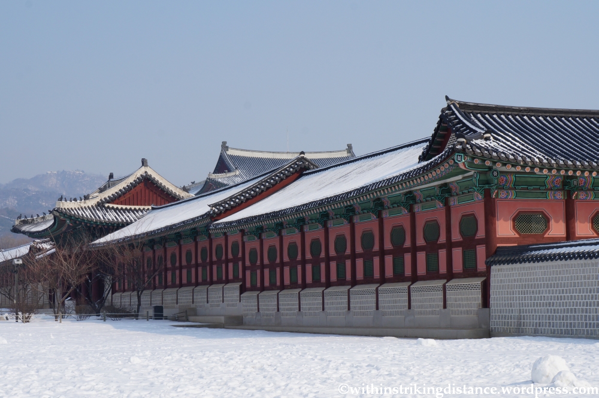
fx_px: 1371
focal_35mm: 82
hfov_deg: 24.6
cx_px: 300
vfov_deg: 16.5
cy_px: 199
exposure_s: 1/320
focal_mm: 55
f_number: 13
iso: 200
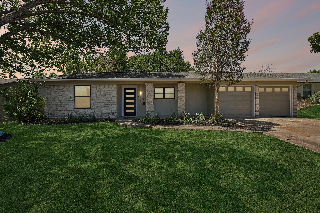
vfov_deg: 81.2
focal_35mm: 14
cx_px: 160
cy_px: 106
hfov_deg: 104.3
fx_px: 124
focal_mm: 14
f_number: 8
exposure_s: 1/160
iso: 100
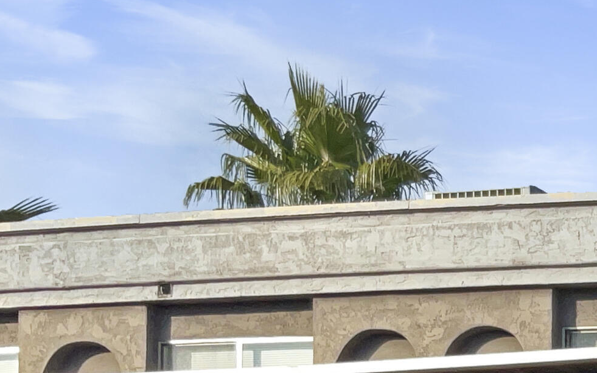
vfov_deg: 13.4
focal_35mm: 94
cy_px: 483
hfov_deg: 19.4
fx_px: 1529
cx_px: 878
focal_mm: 3
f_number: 1.8
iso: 16
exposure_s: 1/1412
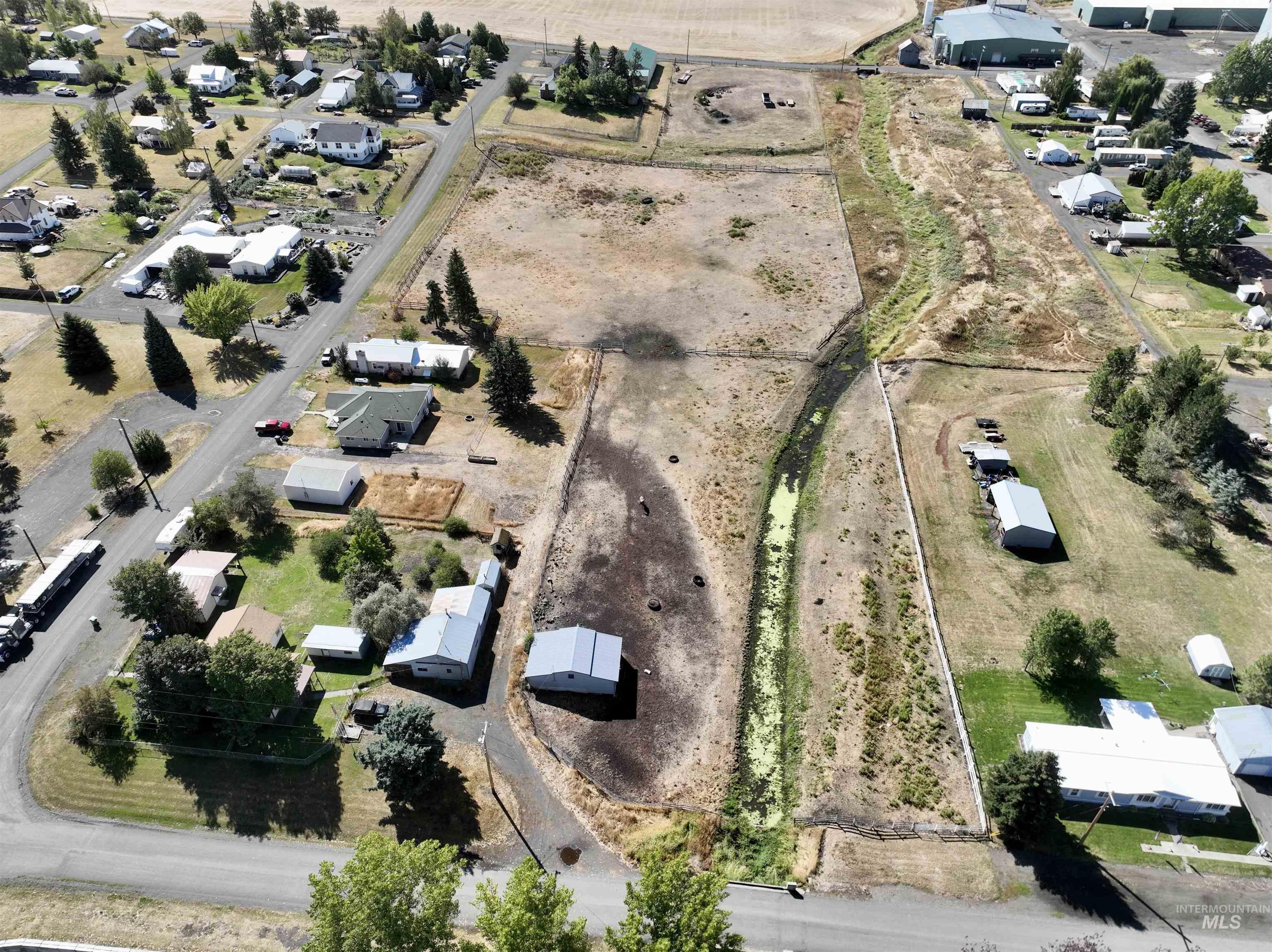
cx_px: 636
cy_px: 476
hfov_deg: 71.6
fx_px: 881
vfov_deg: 56.8
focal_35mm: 24
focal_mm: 12.29
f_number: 2.8
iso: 200
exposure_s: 1/1600
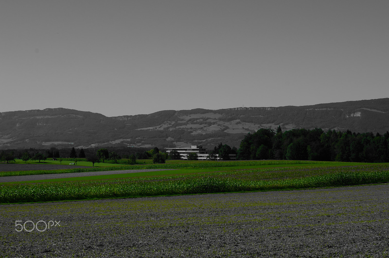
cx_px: 194
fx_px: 890
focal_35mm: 82
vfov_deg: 16.5
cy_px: 129
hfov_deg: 24.6
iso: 100
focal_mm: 55
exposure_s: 1/200
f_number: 13
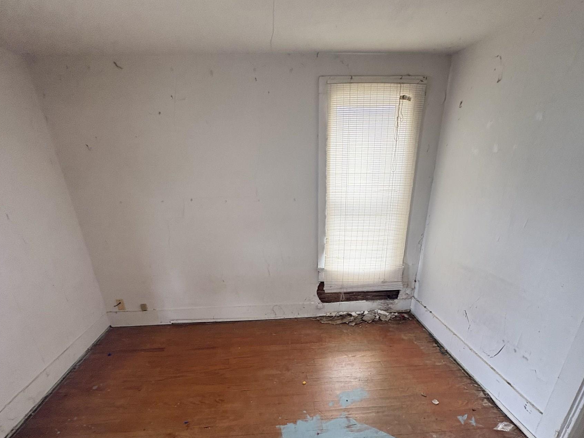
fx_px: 321
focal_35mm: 19
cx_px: 292
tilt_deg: -26.0
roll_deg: +1.3
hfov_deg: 84.7
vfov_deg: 64.8
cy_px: 325
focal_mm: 2.22
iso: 250
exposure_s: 1/76
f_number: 2.2
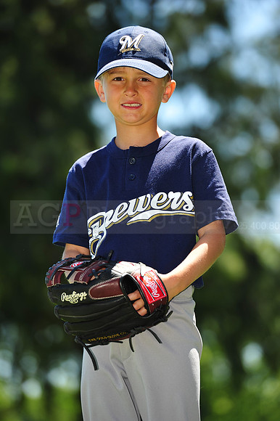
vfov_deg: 10.3
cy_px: 210
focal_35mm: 200
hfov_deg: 6.9
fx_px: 2336
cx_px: 140
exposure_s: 1/500
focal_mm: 200
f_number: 4
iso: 200
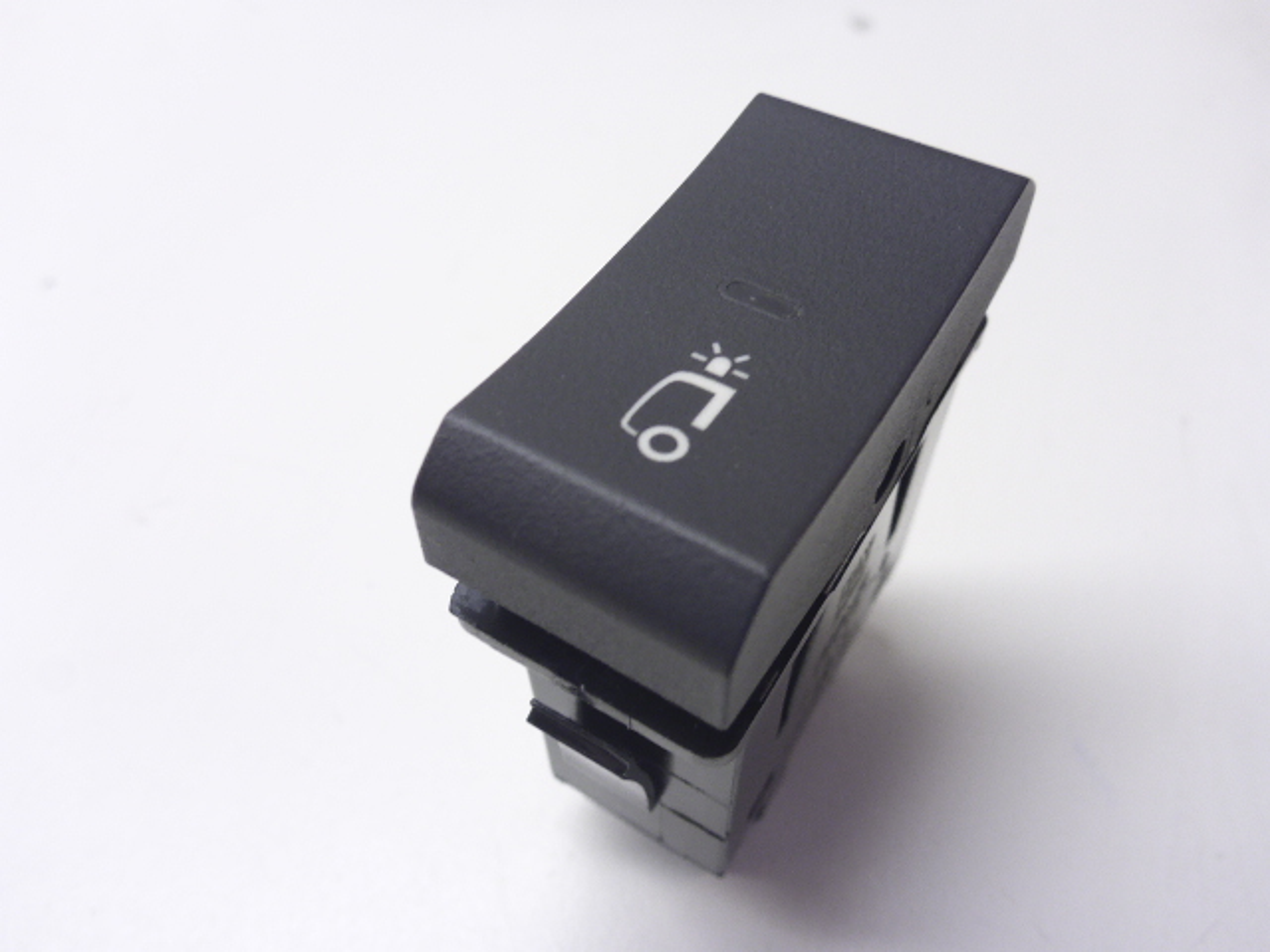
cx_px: 635
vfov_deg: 49.7
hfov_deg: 63.4
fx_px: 1027
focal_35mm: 28
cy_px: 476
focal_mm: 4.9
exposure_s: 1/60
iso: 125
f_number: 3.3
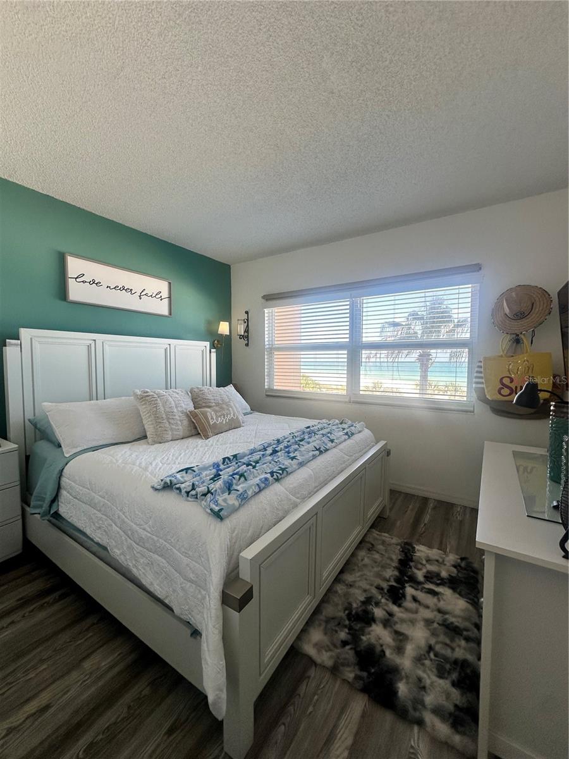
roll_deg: -0.7
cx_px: 284
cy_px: 380
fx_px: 307
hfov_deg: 85.7
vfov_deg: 102.1
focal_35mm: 14
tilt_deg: -3.7
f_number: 2.2
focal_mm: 2.22
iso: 64
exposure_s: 1/102
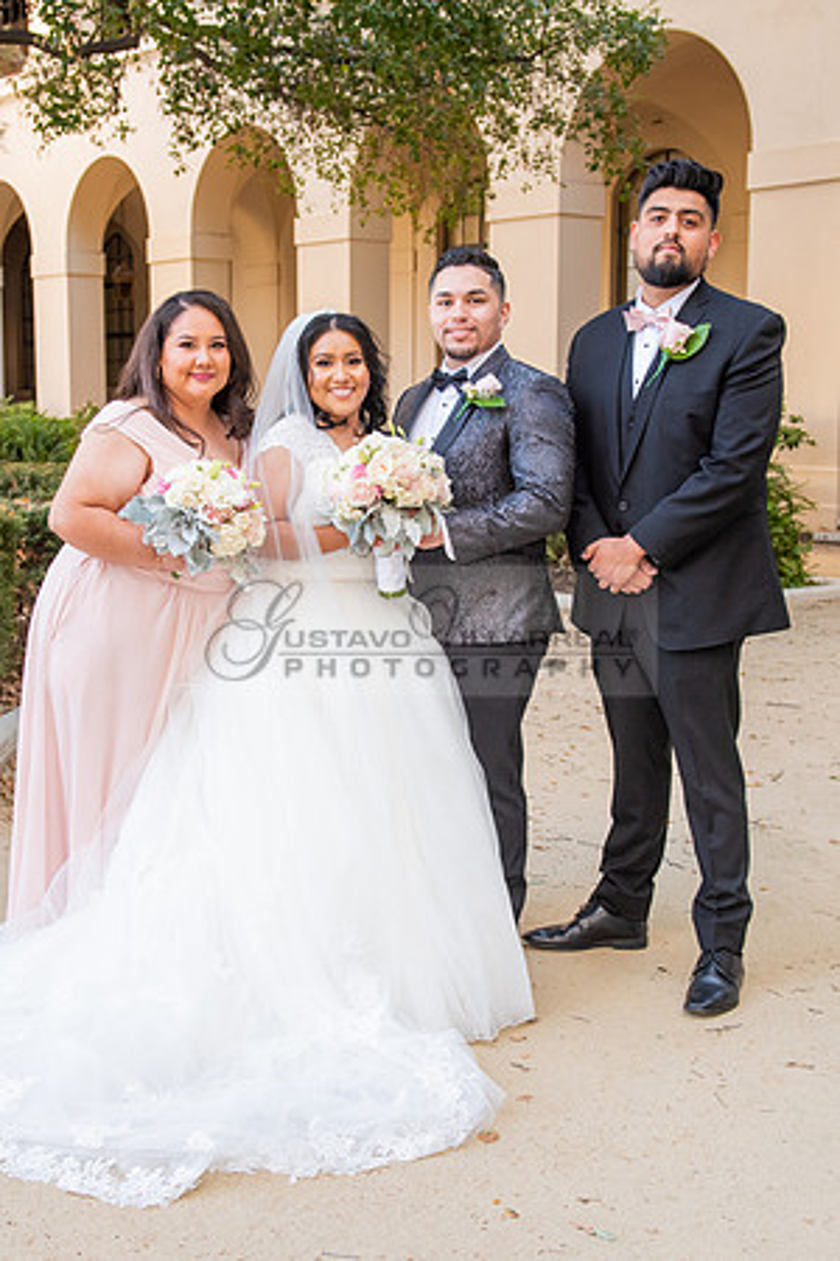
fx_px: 1679
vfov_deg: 41.1
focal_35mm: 48
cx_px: 357
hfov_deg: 28.1
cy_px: 630
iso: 640
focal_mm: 32
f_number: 4.5
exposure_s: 1/200
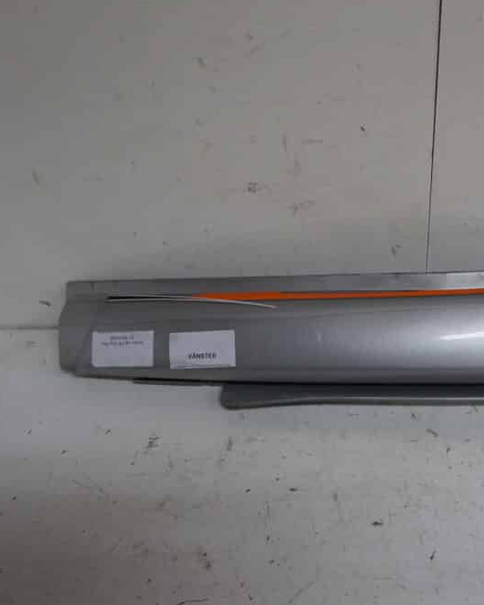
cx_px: 396
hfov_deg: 36.7
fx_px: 698
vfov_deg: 46.8
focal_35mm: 39
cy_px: 302
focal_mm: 18
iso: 1000
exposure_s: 1/60
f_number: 5
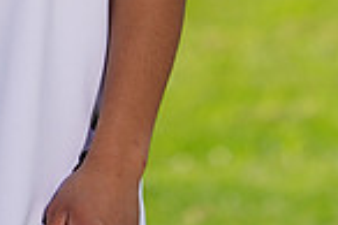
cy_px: -397
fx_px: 10616
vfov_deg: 1.2
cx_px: -27
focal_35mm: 1132
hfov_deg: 1.8
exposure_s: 1/200
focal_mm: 285
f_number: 7.1
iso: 64
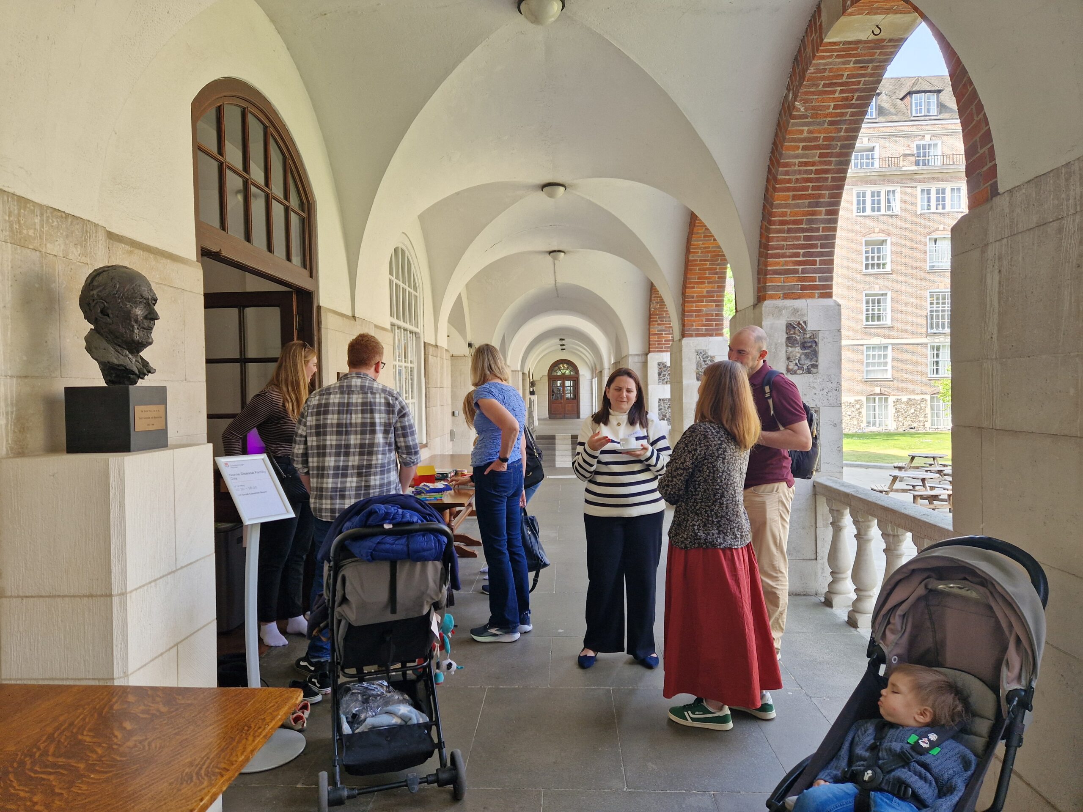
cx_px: 542
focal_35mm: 23
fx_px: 720
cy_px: 406
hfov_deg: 73.9
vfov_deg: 58.9
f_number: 1.8
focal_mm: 5.4
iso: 64
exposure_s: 1/180
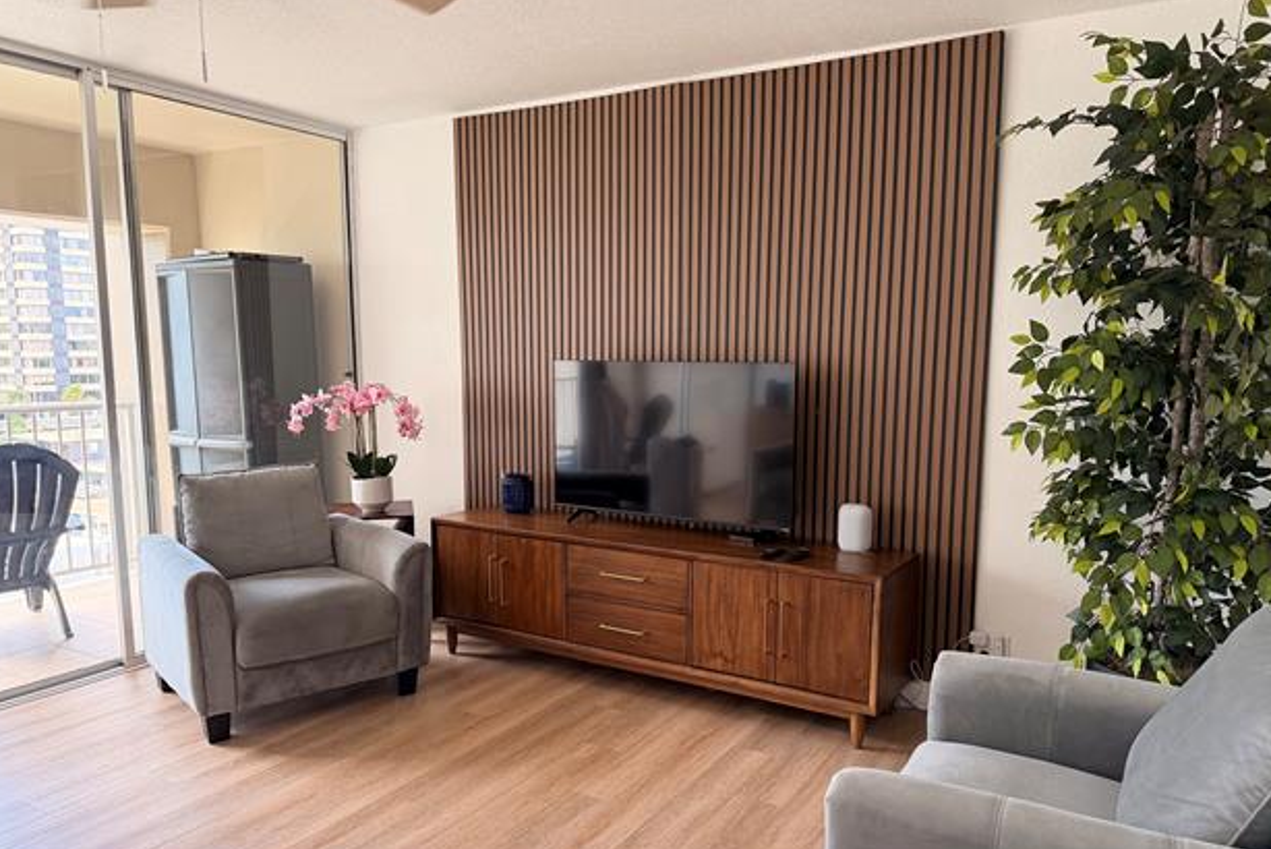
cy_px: 480
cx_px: 644
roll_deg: +0.3
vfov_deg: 49.5
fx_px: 918
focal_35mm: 26
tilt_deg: -8.7
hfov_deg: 69.4
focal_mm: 6.76
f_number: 1.78
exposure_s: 1/197
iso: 200
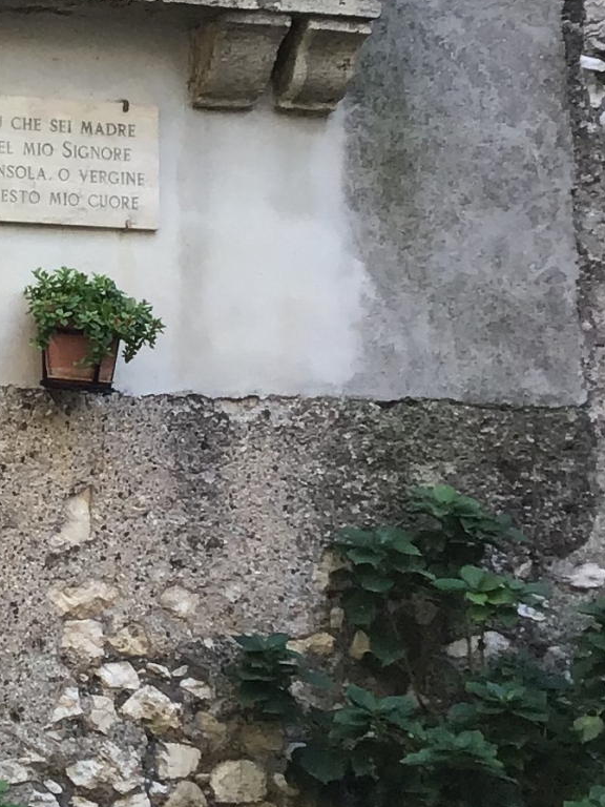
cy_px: 229
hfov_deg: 12.1
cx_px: -450
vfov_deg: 17.3
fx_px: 2633
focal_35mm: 113
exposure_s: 1/100
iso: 40
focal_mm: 3.3
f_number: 2.4
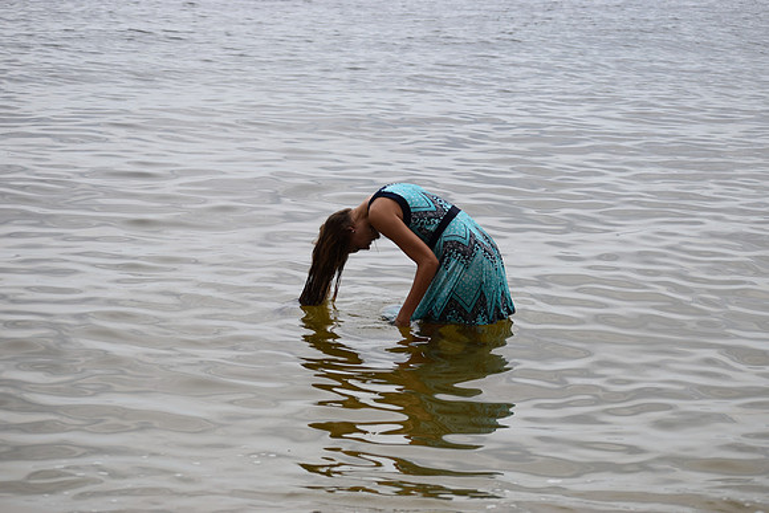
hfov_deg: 22.6
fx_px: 1923
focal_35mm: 90
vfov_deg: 15.2
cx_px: 384
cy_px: 256
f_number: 5
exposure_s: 1/1250
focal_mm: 60
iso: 400
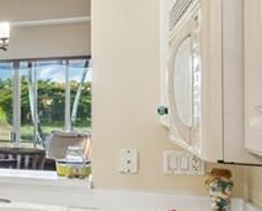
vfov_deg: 20.7
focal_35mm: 74
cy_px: 103
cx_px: -242
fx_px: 577
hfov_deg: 18.4
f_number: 8
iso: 400
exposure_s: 1/25
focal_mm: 16.5
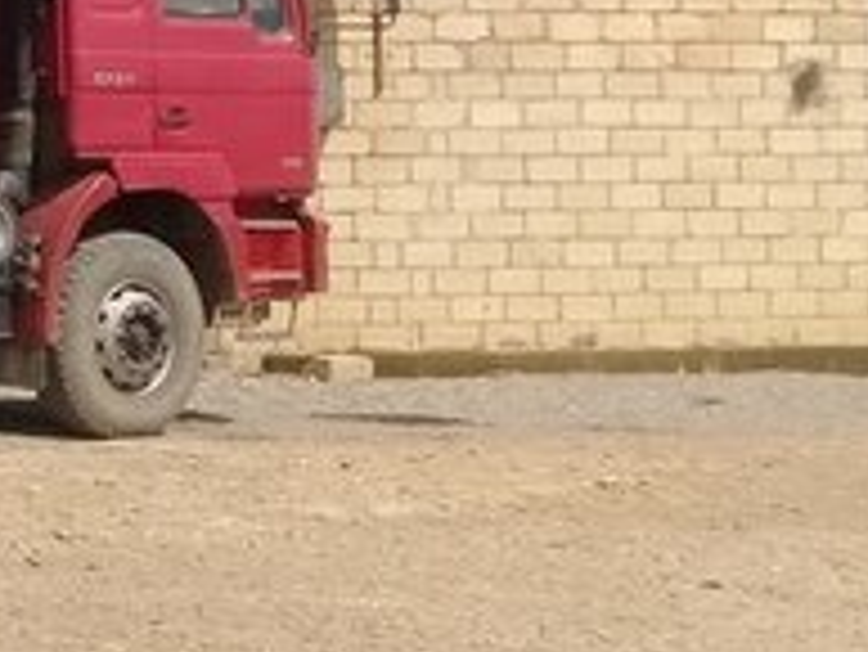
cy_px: 133
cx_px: -508
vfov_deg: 13.9
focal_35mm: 106
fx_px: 2660
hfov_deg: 16.5
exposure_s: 1/1969
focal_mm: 3.3
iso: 50
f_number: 2.2
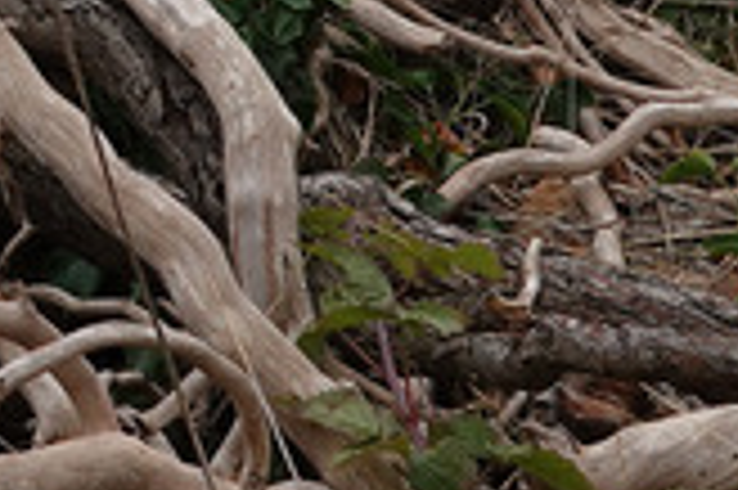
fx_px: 4485
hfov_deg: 9.0
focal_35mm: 219
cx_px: -603
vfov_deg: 6.0
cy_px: -717
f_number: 4
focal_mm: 12.96
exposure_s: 1/800
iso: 100
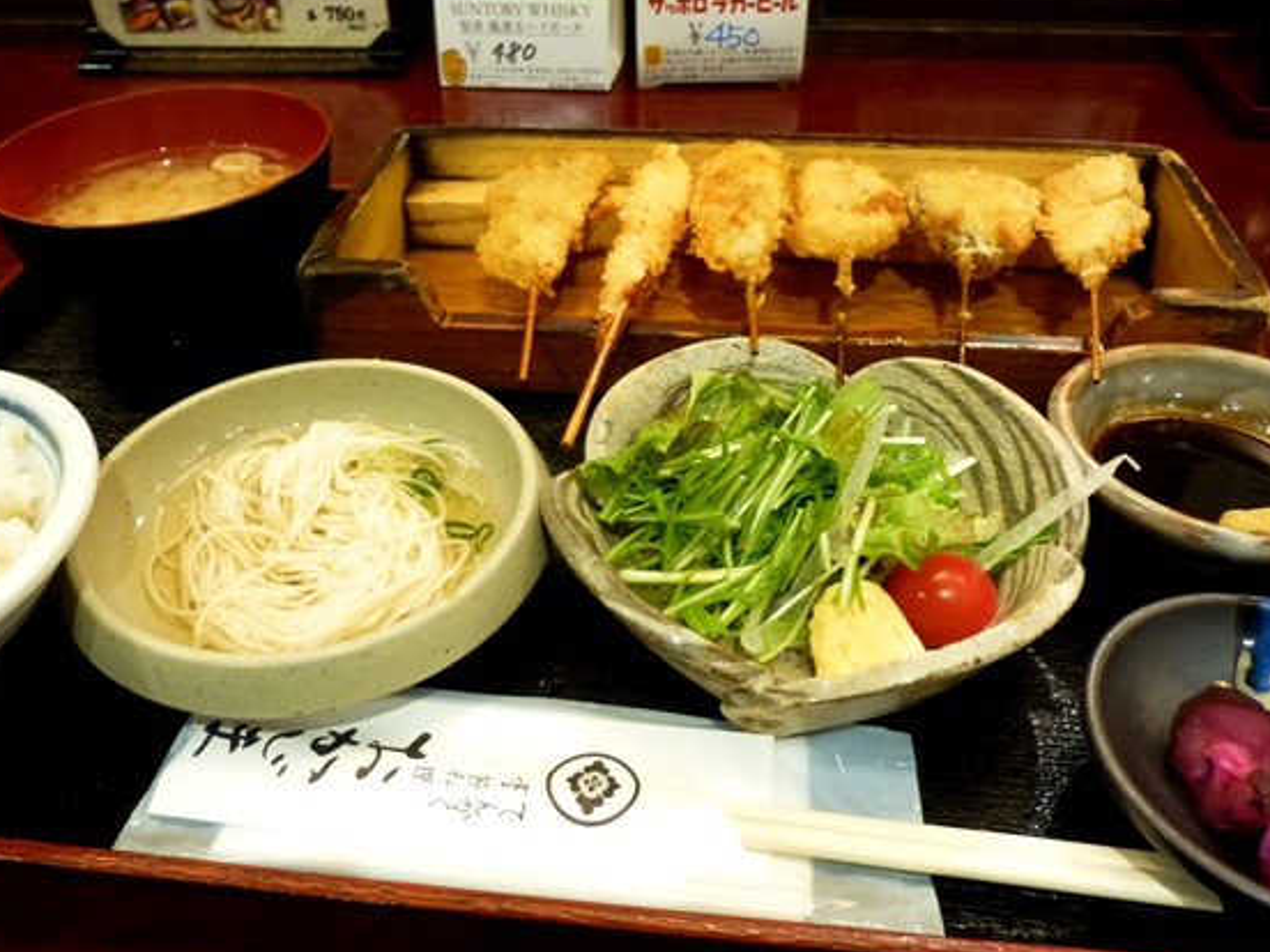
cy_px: 460
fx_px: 1064
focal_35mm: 29
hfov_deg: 61.6
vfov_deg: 48.2
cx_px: 594
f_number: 3.1
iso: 400
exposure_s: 1/8
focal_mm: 4.5
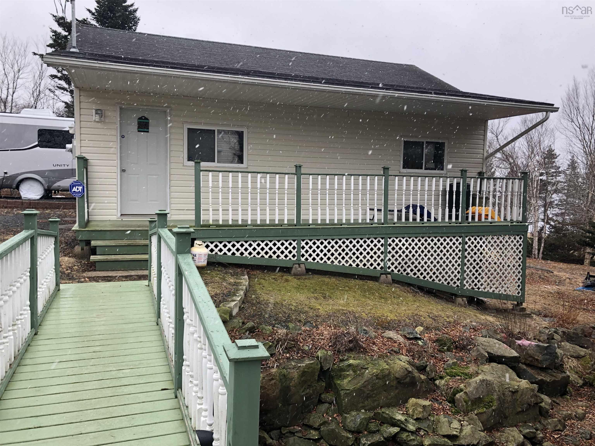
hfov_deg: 63.4
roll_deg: -0.3
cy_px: 223
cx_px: 298
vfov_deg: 49.7
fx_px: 481
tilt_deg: -1.3
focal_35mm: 28
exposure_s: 1/120
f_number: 1.8
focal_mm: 3.99
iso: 25
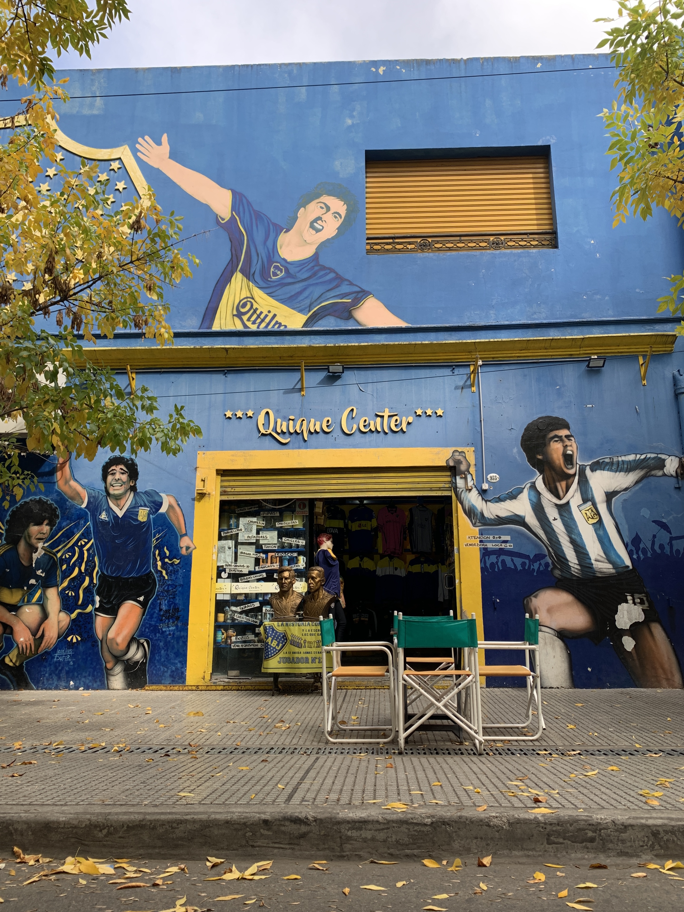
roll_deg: +1.1
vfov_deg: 67.3
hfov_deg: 53.1
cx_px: 342
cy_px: 456
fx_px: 685
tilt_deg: +14.2
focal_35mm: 26
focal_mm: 4.25
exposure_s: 1/322
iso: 25
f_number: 1.8
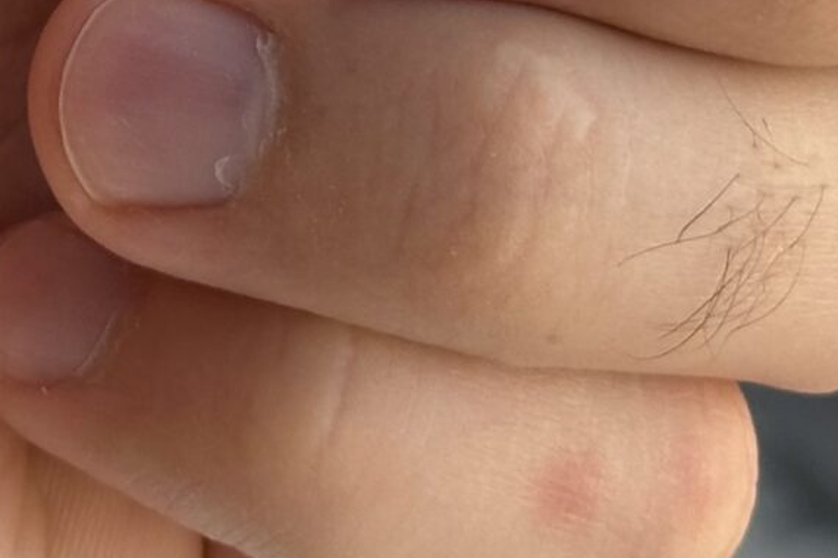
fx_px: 5211
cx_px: 106
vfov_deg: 5.9
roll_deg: -1.3
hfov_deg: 9.2
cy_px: -797
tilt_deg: -19.8
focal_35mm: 224
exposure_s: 1/458
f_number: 1.78
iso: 64
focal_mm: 6.86
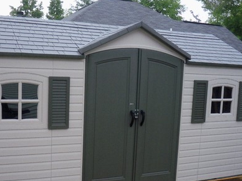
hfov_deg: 38.8
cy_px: 110
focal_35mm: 49
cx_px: 104
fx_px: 343
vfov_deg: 29.6
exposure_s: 1/80
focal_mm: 6.3
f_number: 3.5
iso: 200
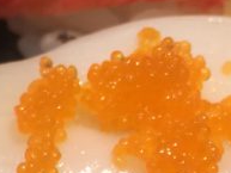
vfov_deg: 9.4
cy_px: 254
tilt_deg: -59.3
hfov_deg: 12.8
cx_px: 41
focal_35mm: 154
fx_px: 1028
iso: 32
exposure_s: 1/15
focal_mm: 4.15
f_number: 2.2
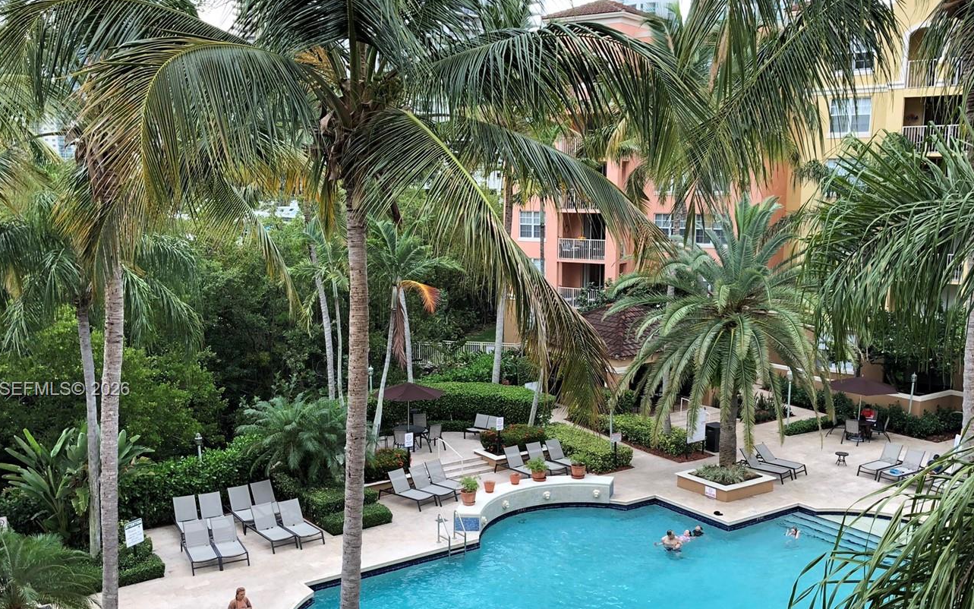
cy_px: 390
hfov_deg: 52.7
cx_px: 501
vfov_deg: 34.2
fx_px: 982
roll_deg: +0.1
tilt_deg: -11.6
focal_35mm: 37
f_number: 1.8
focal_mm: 4
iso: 40
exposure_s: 1/120
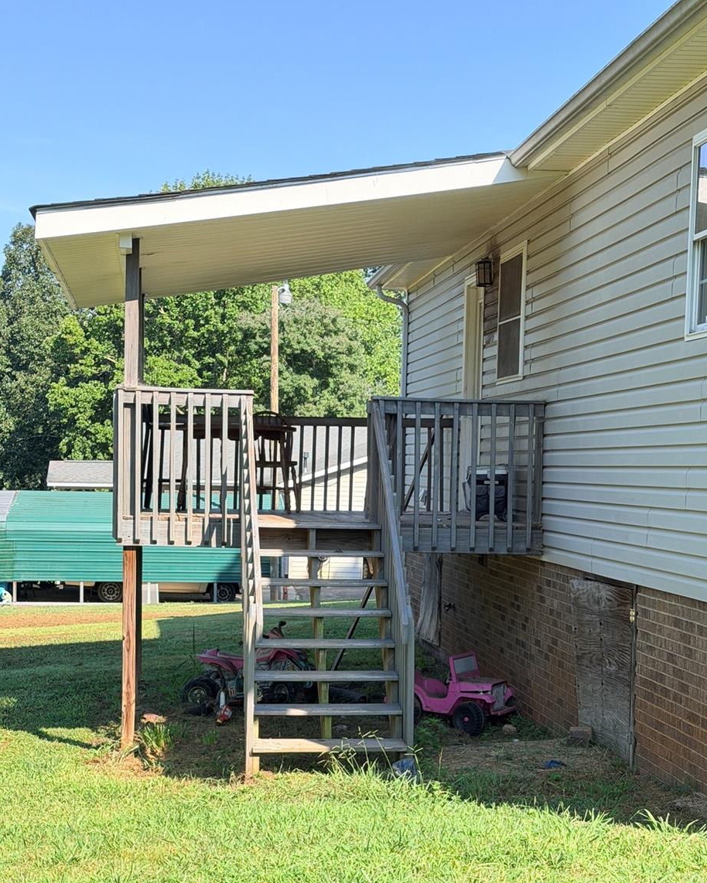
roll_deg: -1.1
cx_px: 381
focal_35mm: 63
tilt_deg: -3.2
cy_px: 547
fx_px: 1647
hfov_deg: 24.2
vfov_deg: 29.9
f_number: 1.78
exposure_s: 1/1642
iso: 100
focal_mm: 6.76
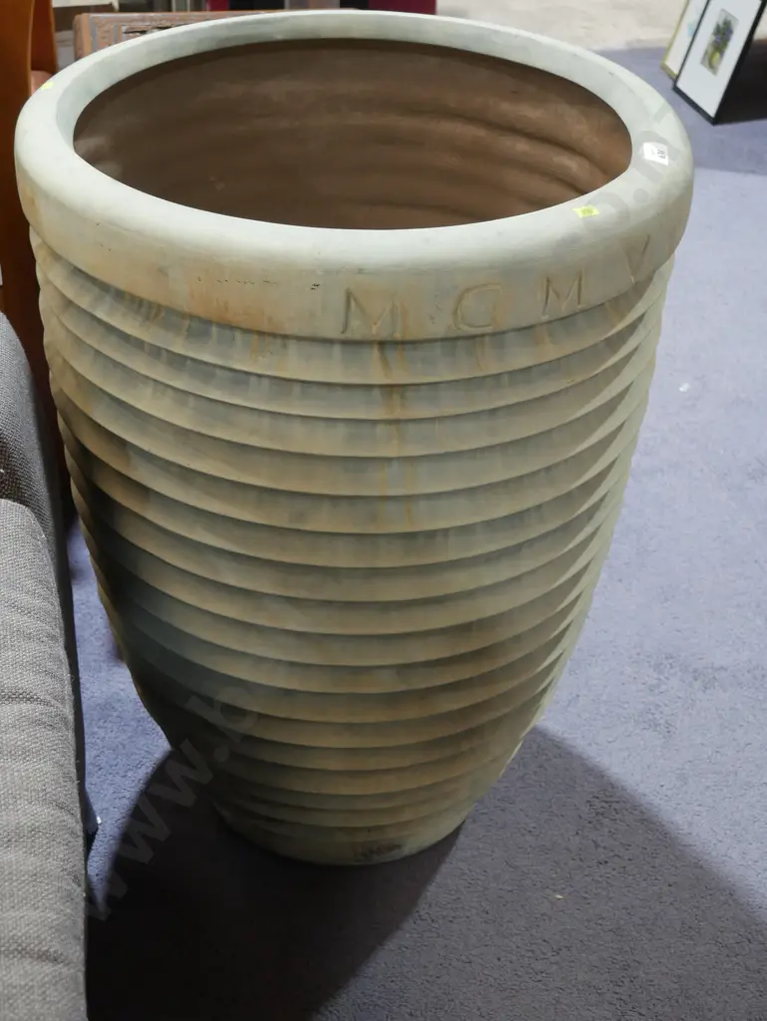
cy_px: 510
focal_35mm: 54
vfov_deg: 35.5
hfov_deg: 27.1
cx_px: 384
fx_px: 1594
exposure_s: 1/60
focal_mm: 27
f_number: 5.3
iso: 1000
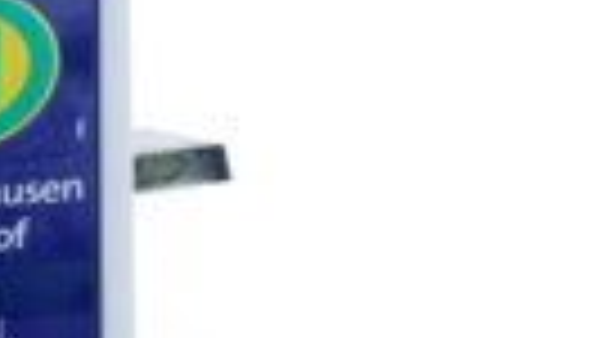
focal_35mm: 94
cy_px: 390
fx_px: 1501
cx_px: 166
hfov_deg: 22.5
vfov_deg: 12.6
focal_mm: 30
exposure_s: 1/60
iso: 200
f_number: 5.6
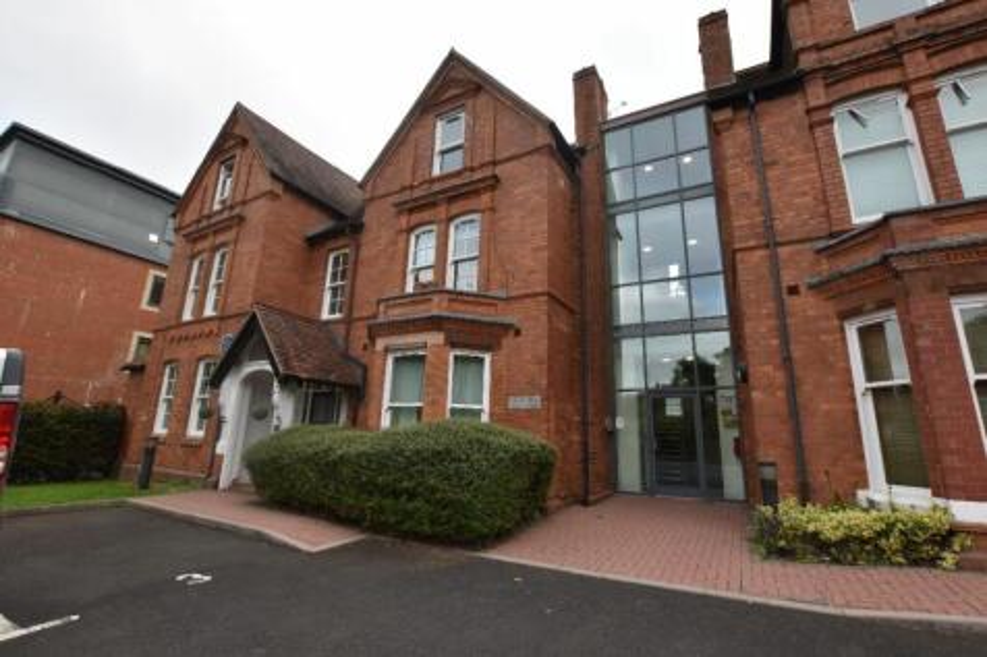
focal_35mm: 15
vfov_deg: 77.3
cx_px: 494
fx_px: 411
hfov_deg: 100.4
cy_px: 328
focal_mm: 10
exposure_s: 1/250
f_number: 6.3
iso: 200
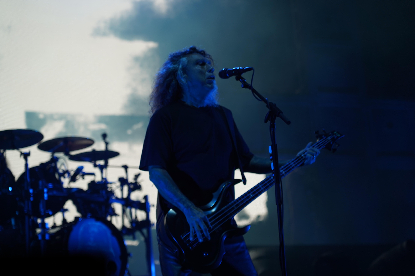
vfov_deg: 13.0
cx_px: 208
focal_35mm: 105
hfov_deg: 19.5
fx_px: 1210
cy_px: 138
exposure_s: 1/125
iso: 250
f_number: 4
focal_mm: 105
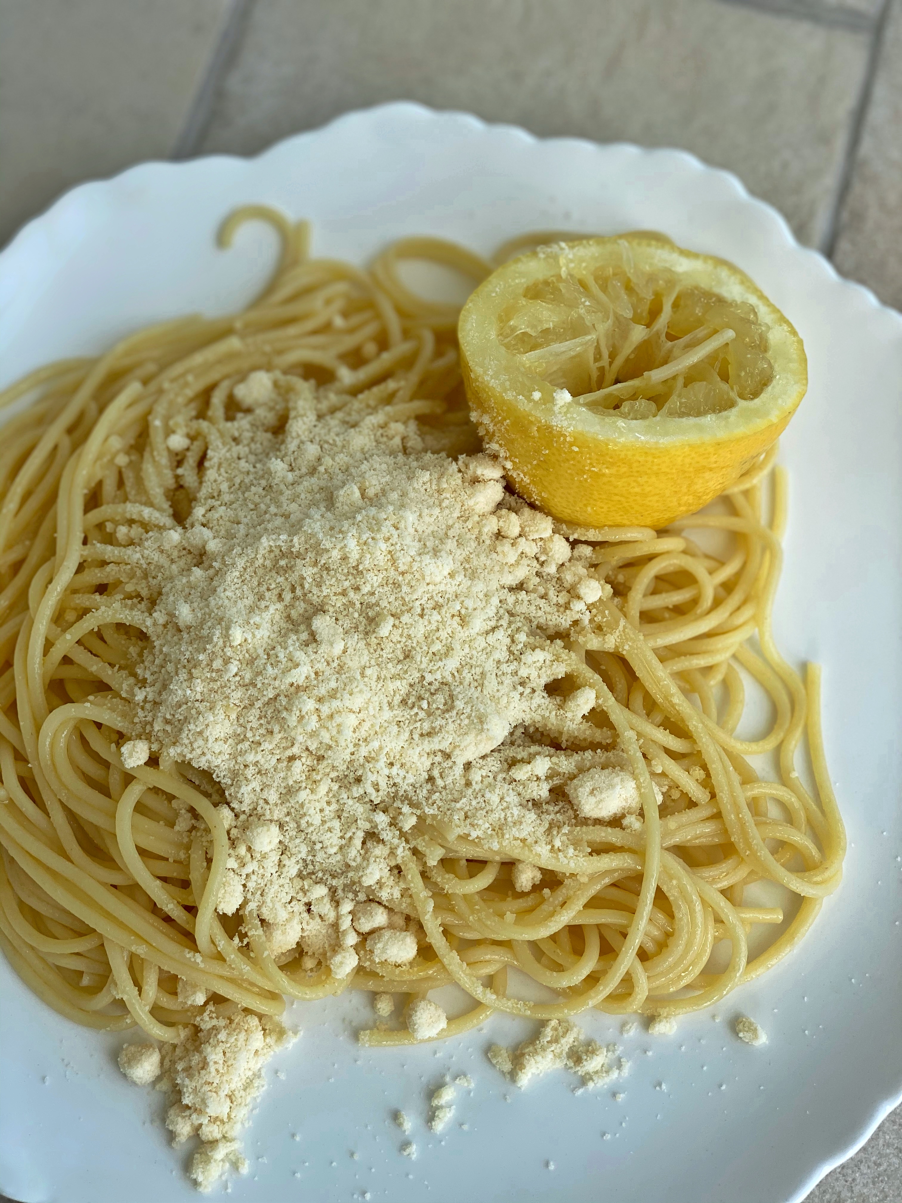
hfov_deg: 28.0
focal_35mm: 52
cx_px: 451
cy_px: 602
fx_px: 1807
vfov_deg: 36.8
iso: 20
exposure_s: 1/304
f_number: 2
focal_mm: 6
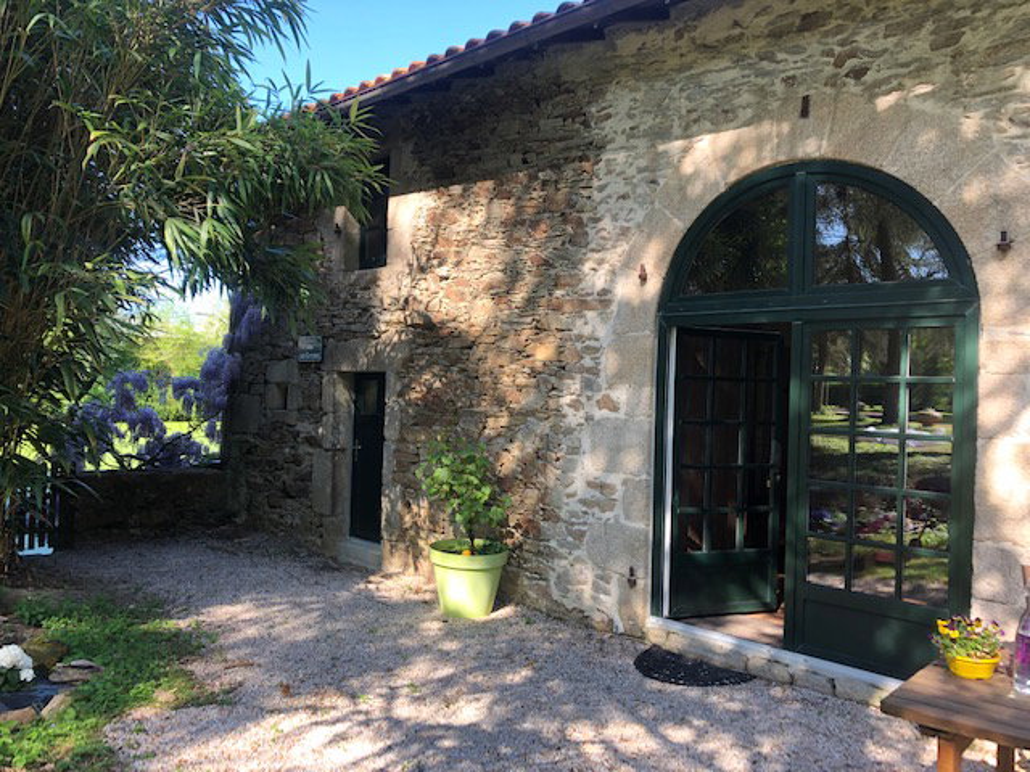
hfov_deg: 63.4
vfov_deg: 49.7
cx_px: 515
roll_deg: -1.6
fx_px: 833
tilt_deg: +1.0
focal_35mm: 28
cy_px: 386
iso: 25
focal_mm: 3.99
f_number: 1.8
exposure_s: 1/120
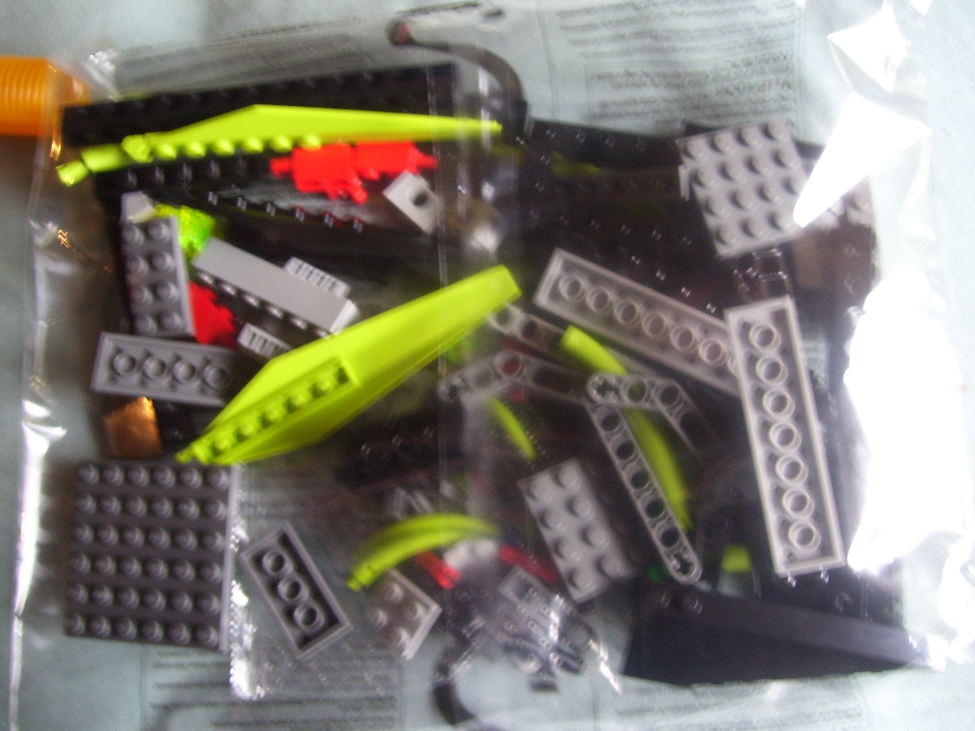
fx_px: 1014
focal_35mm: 36
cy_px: 366
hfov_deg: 51.4
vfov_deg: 39.7
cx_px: 488
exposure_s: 1/8
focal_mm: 6
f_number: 2.7
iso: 160
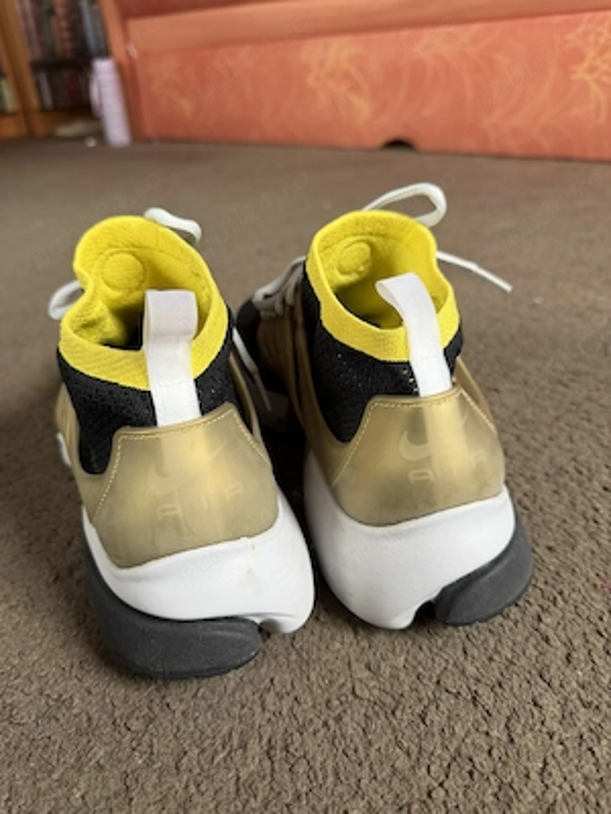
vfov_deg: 71.6
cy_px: 407
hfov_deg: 56.8
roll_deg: +4.4
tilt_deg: -30.4
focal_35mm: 24
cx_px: 306
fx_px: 565
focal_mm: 6.76
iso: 200
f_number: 1.78
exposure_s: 1/121
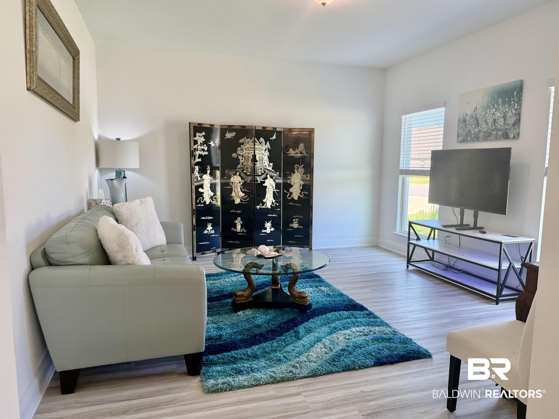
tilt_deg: -7.8
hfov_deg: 71.6
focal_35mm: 24
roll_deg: +1.0
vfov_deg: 56.8
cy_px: 210
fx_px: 388
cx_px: 280
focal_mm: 6.76
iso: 160
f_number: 1.78
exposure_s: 1/221
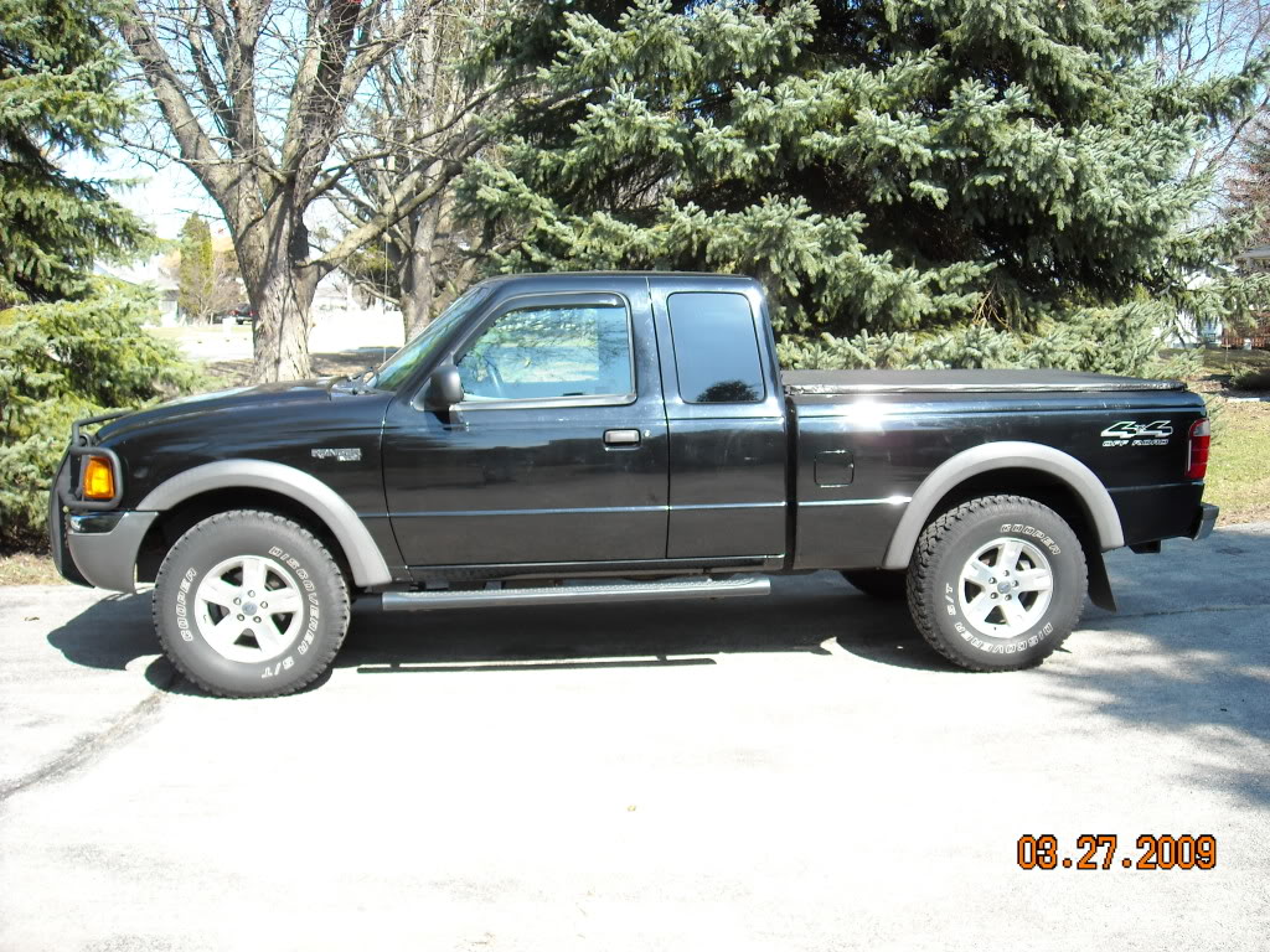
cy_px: 476
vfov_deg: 40.7
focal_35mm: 35
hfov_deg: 52.6
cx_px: 635
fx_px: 1284
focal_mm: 5.7
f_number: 2.8
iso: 64
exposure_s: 1/323
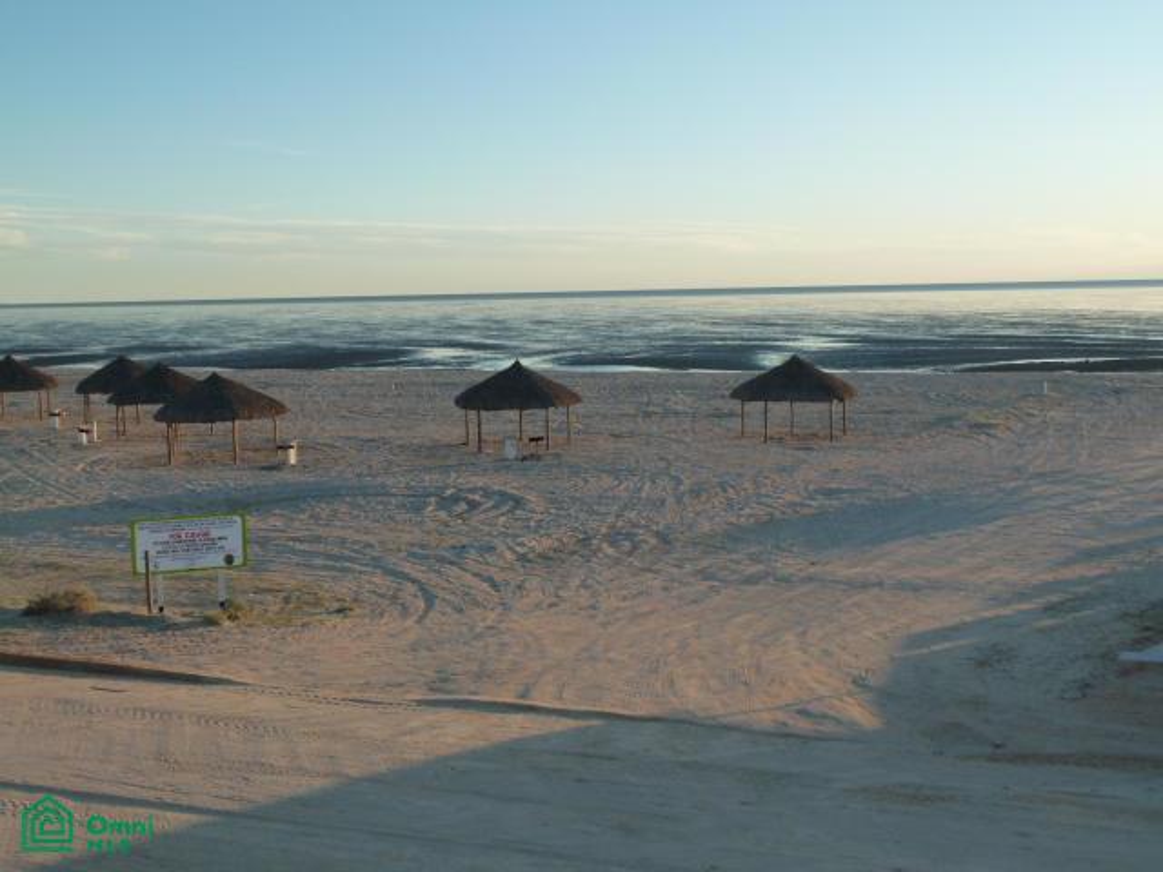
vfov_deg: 36.0
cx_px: 582
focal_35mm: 40
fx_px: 1344
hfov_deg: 46.8
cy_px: 436
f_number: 4
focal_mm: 6.5
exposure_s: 1/250
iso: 125
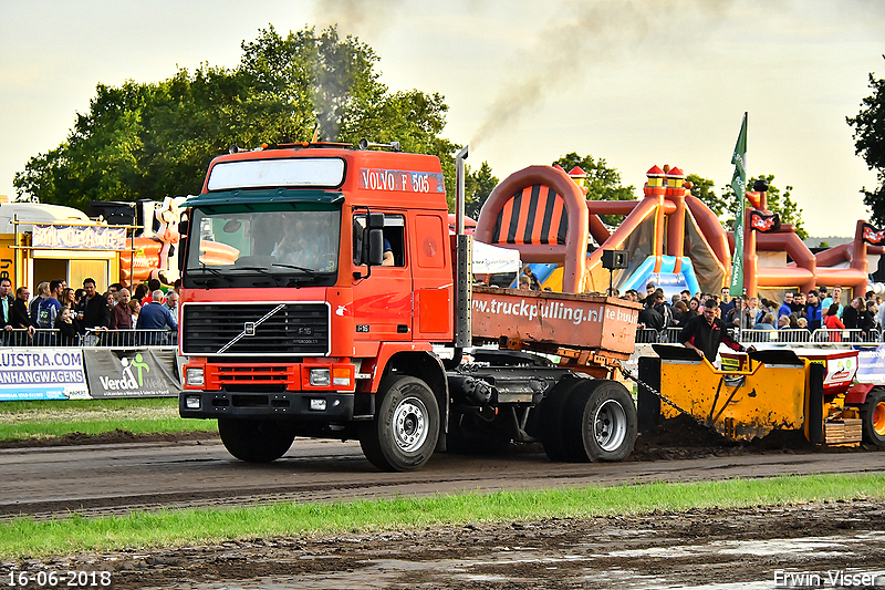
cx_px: 442
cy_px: 295
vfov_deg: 9.6
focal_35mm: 142
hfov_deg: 14.4
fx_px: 3502
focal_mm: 95
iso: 2000
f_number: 5.6
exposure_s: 1/2500
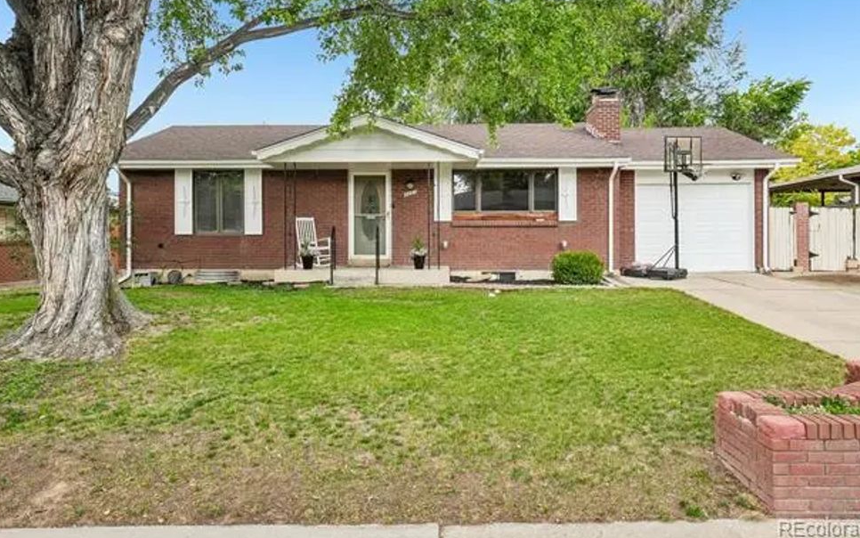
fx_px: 646
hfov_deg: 67.3
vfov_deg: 45.1
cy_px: 239
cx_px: 434
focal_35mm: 28
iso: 400
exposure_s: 1/125
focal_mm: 17
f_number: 8
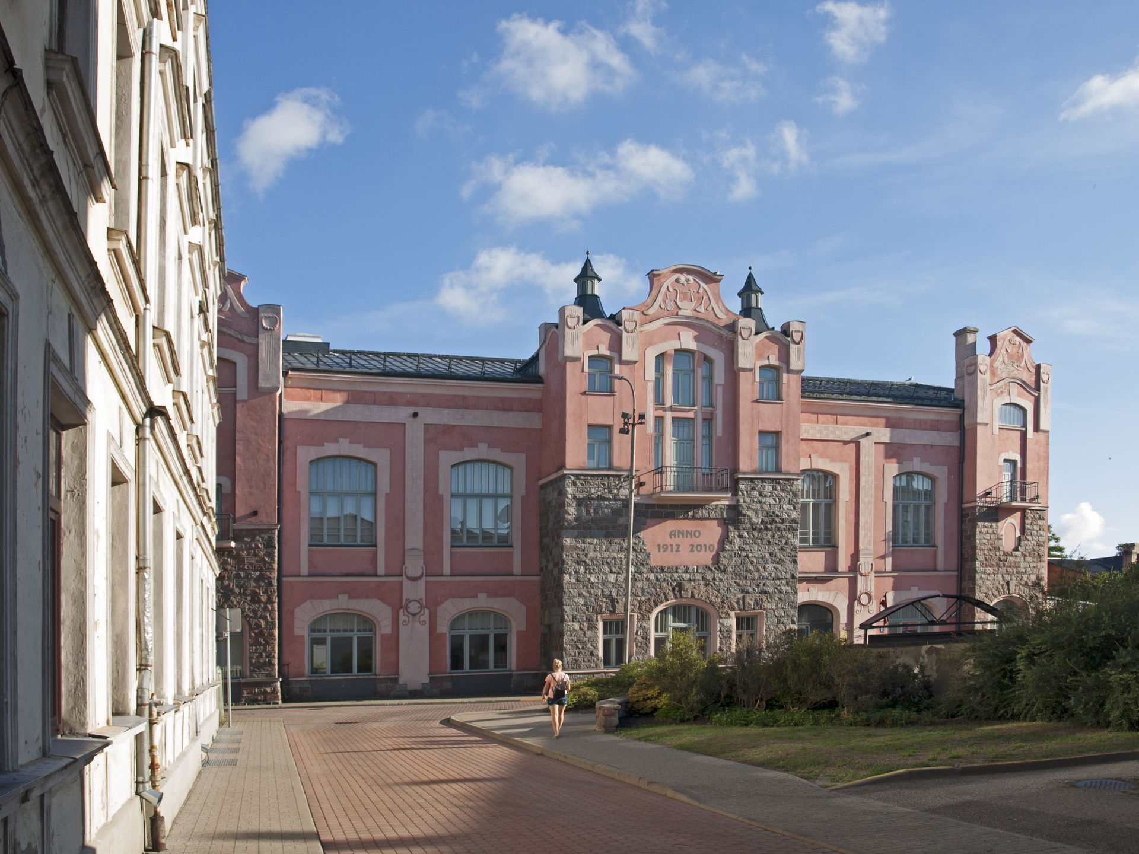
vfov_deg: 46.8
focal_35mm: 30
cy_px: 427
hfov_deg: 60.0
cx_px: 570
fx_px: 987
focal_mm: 15
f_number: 8
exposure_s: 1/160
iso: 100
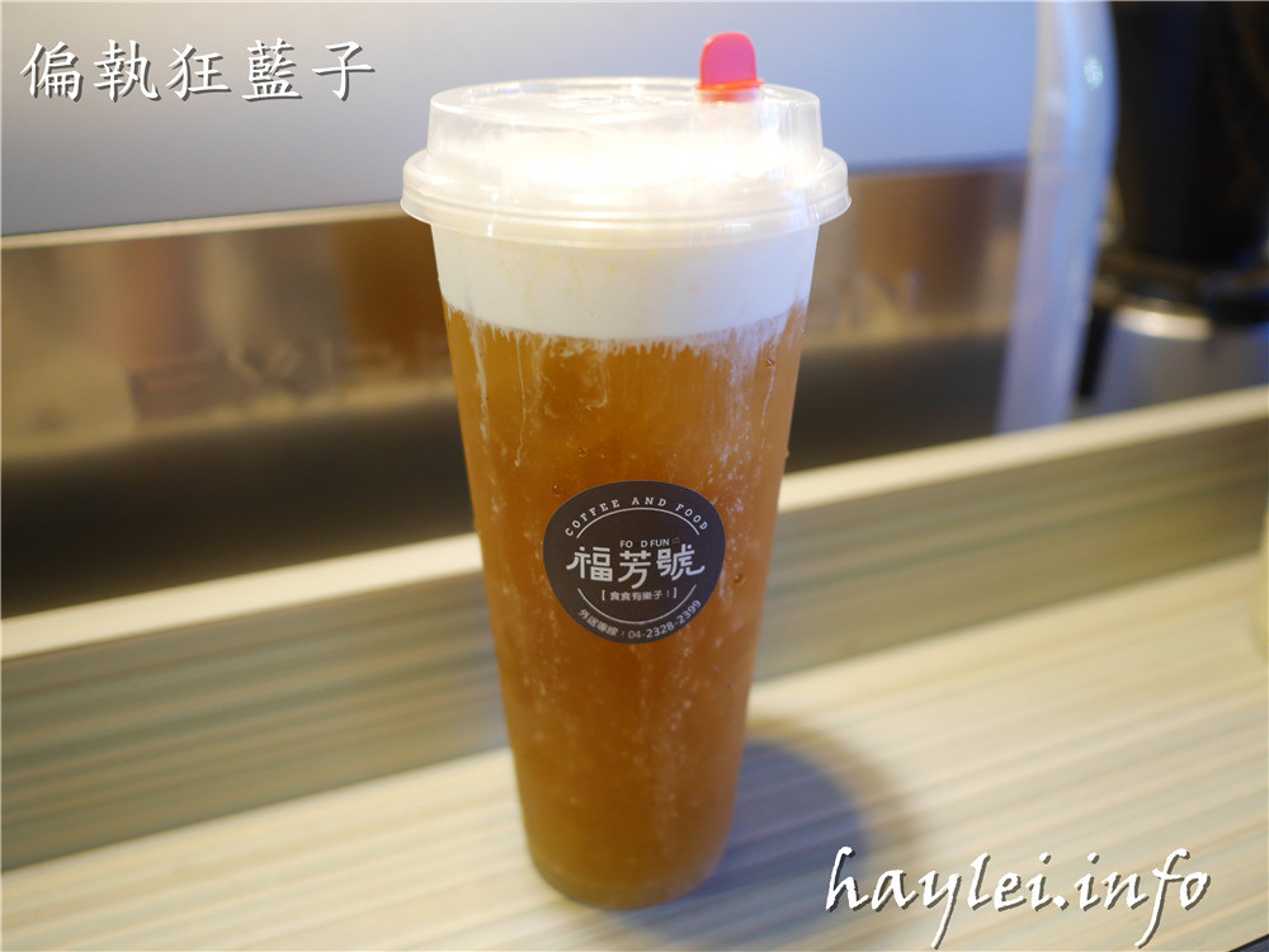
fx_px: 1100
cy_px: 476
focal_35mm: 30
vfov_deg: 46.8
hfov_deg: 60.0
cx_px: 634
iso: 500
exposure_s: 1/60
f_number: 1.7
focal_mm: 15
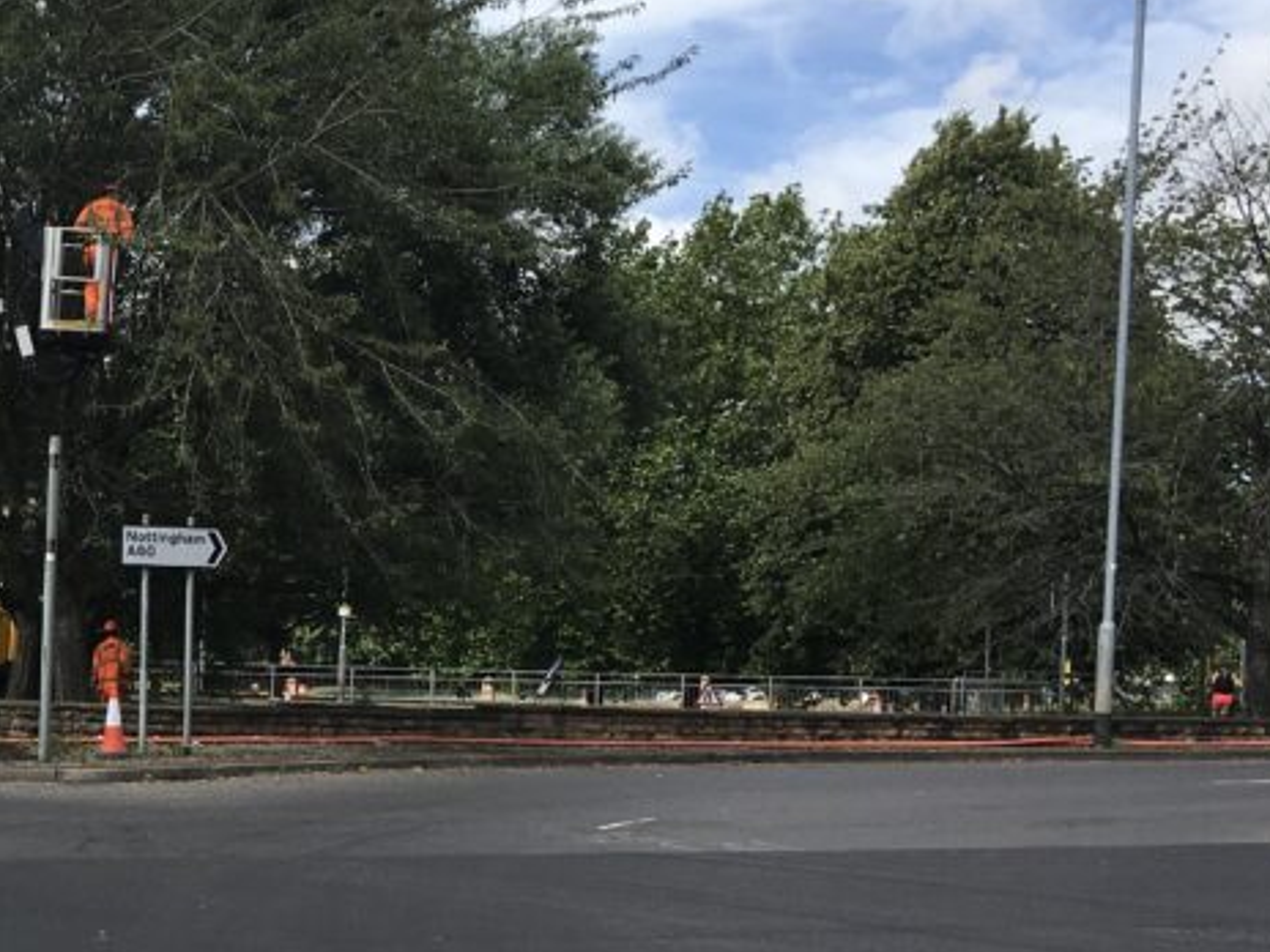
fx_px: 2348
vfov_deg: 22.8
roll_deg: -1.6
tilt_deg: +1.1
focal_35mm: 64
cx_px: -49
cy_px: 689
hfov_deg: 28.1
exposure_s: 1/1709
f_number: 2.2
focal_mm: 4.15
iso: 25
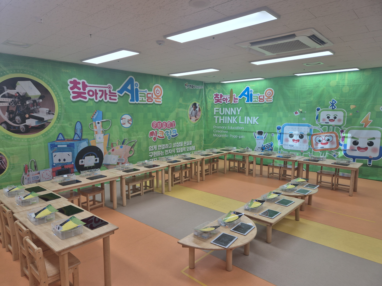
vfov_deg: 58.9
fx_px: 254
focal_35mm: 23
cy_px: 143
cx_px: 191
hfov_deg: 73.9
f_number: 1.8
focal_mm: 5.4
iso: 32
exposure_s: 1/120
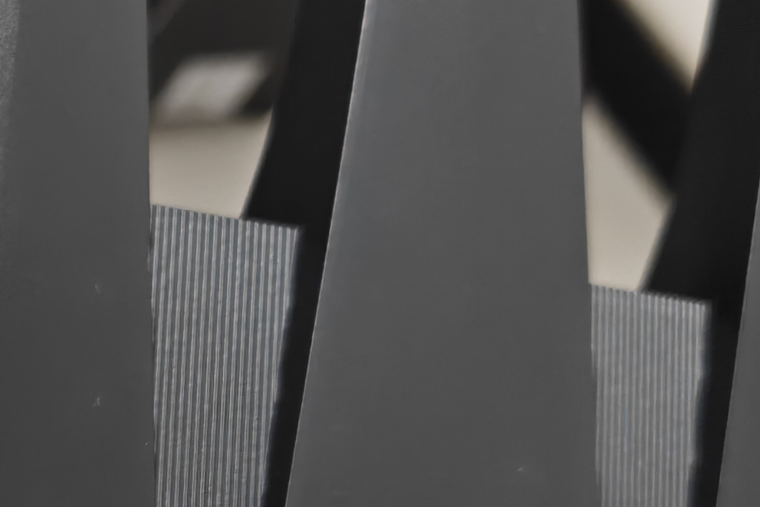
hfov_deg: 20.7
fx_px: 1942
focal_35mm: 92
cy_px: 473
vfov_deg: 14.7
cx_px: -156
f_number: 1.6
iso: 1250
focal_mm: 6.06
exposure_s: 1/103
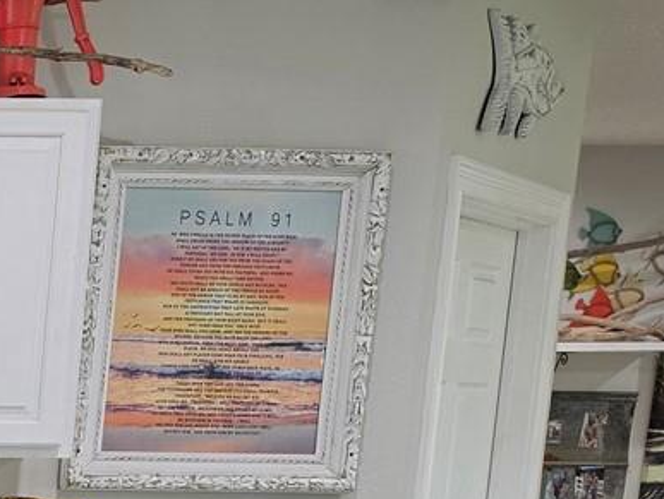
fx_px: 1824
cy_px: 725
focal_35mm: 95
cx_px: -638
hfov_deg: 16.2
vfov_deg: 14.6
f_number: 1.4
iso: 125
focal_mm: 6.5
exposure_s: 1/120
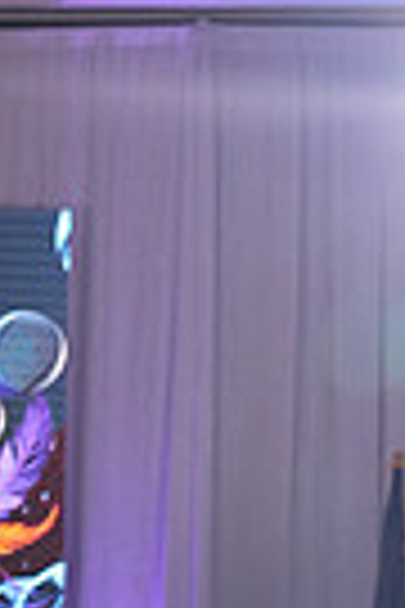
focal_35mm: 146
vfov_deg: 13.0
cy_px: 1018
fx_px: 2464
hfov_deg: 9.0
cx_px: -286
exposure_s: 1/500
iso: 2500
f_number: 4
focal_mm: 34
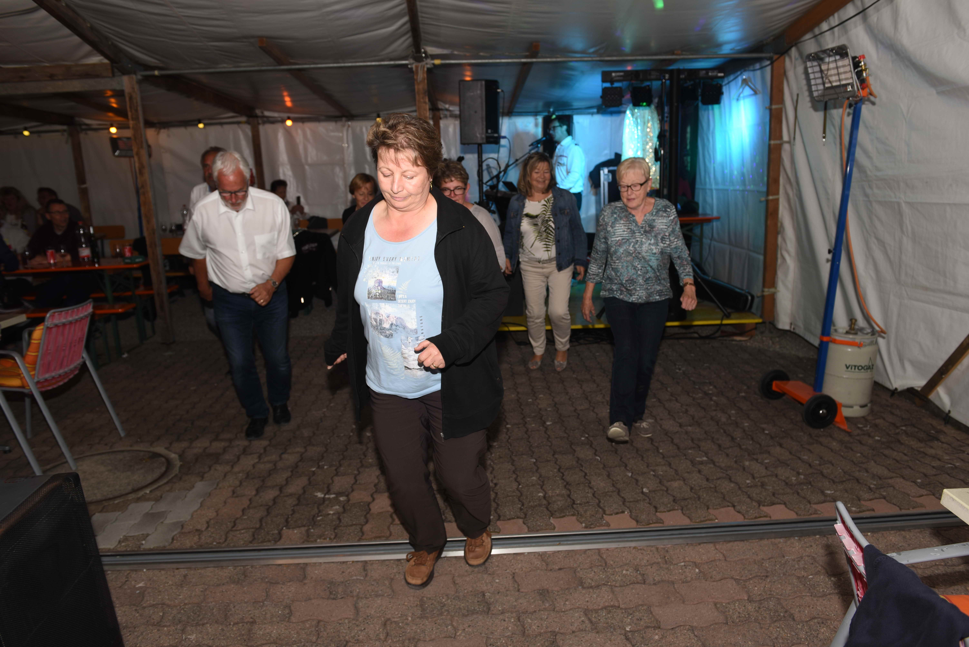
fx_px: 727
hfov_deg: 67.4
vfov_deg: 48.0
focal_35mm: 27
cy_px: 324
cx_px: 484
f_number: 5
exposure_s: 1/60
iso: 200
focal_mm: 27
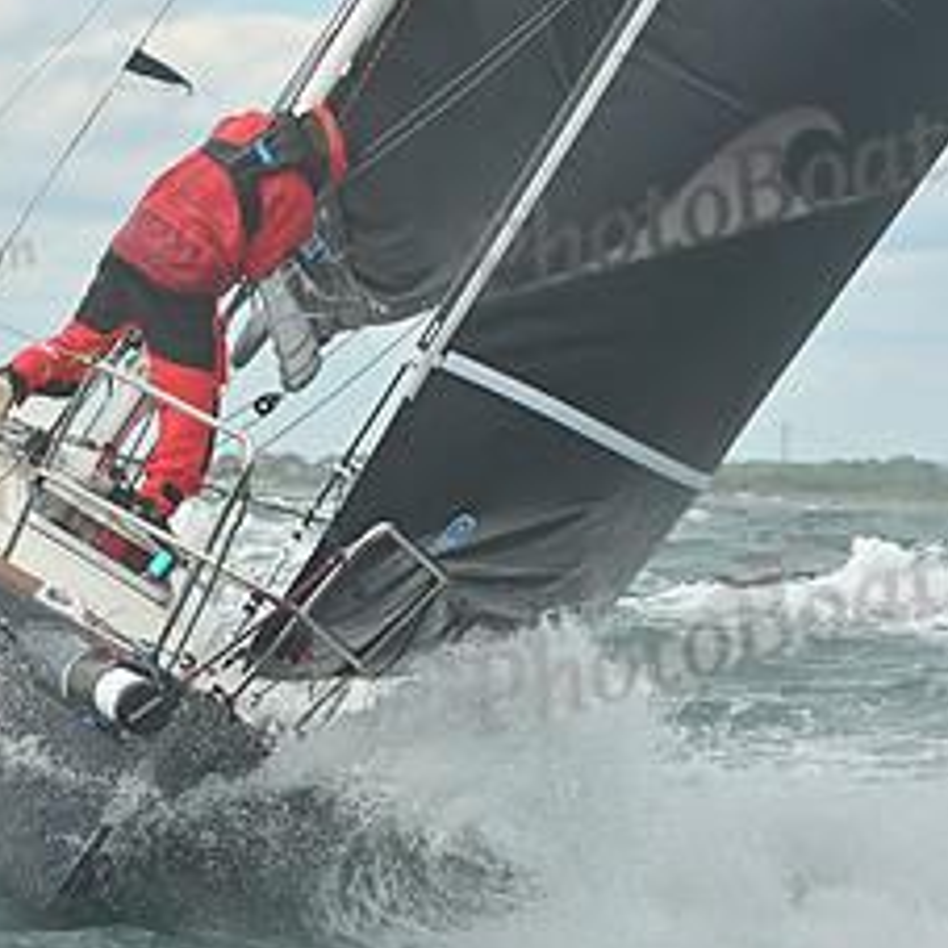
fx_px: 6724
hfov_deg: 8.1
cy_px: 470
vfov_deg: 8.1
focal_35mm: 217
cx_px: 255
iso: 320
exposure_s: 1/1250
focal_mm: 100
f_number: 9
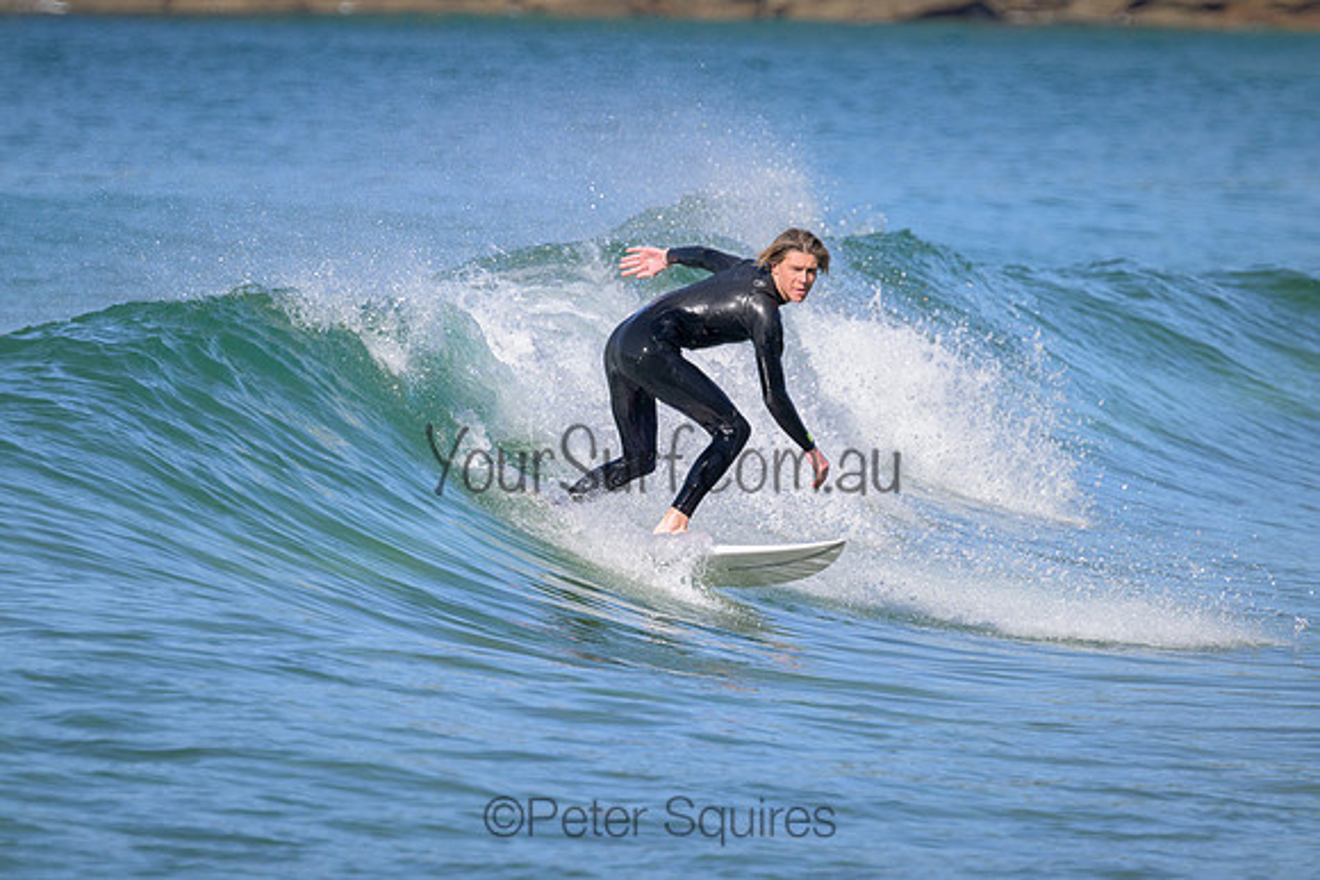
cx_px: 660
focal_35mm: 720
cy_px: 440
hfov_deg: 2.9
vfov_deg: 1.9
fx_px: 26405
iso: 1100
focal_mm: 720
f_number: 11
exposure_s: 1/2000
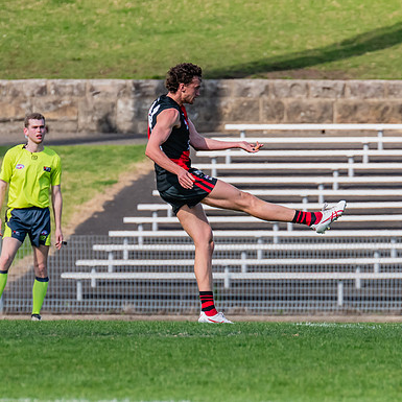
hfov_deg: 1.8
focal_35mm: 992
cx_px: 217
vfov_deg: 1.8
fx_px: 13034
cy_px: 205
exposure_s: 1/1600
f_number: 8
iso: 800
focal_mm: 420
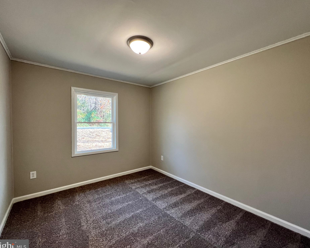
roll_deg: -0.1
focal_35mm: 14
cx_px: 158
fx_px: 128
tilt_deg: -0.9
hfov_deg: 100.7
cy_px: 125
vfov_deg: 88.0
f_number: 1.8
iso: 250
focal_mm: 1.57
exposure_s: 1/120
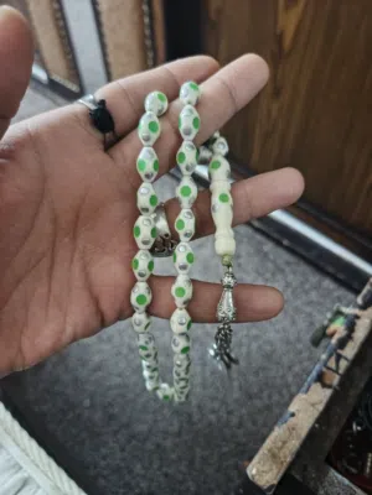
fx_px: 330
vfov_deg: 73.9
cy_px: 248
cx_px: 186
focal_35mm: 23
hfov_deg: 58.9
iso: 6025
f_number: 1.7
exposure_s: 1/25
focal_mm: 5.25
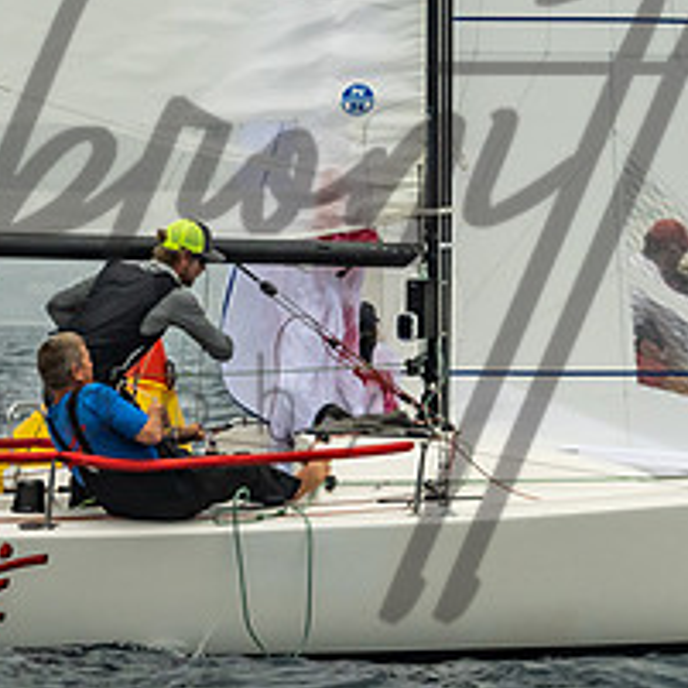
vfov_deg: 6.5
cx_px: 190
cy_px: 151
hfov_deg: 6.5
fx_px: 6071
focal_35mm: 270
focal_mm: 103
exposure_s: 1/3200
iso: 800
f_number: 9
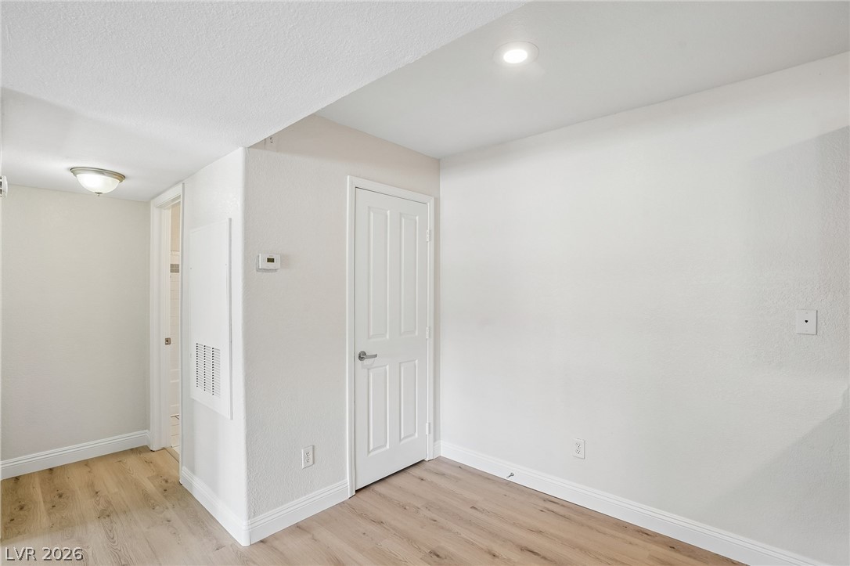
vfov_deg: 73.7
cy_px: 283
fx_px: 378
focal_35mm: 16
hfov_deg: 96.8
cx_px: 425
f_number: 8
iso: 800
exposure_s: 1/30
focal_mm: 16
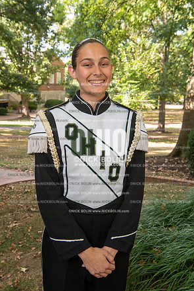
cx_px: 99
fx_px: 364
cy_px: 147
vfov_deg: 43.6
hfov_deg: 29.8
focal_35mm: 45
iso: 500
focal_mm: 44
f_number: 8
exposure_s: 1/100
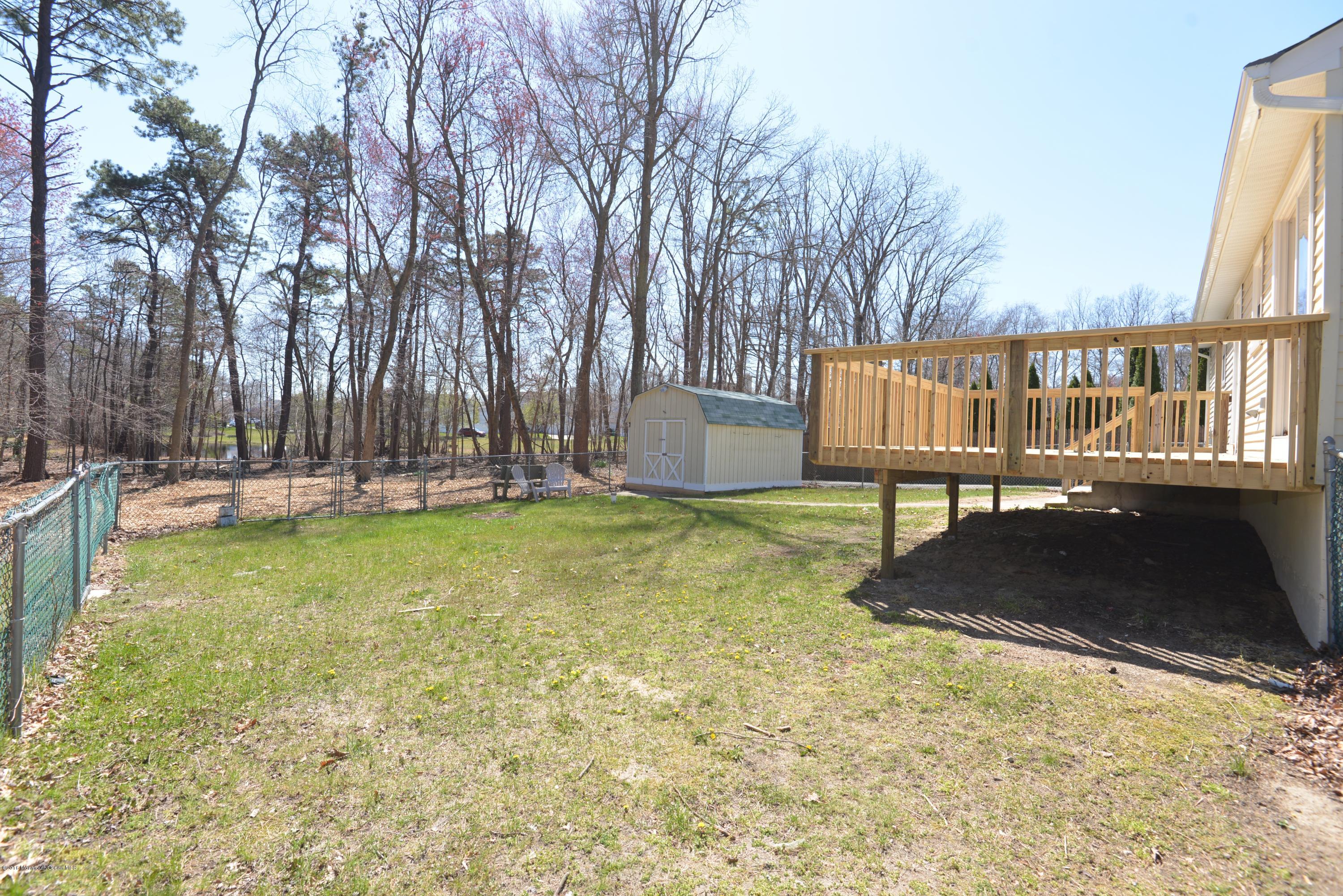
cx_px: 672
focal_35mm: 16
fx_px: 597
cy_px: 448
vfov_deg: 73.8
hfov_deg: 96.7
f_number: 7.1
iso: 100
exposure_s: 1/200
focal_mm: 16
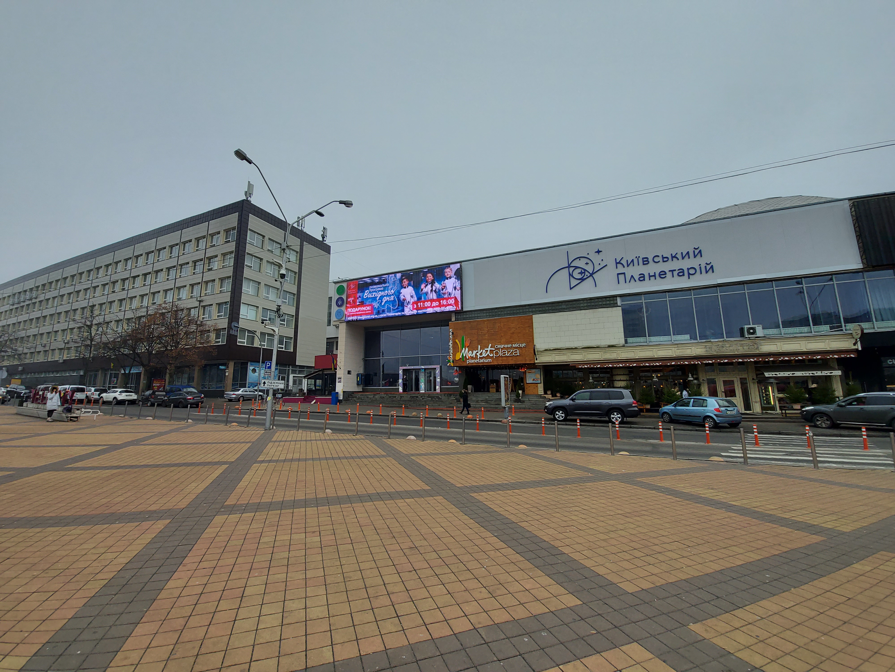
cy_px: 336
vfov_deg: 89.9
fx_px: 336
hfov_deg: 106.2
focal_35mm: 13
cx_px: 448
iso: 50
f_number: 2.2
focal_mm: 1.95
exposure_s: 1/668
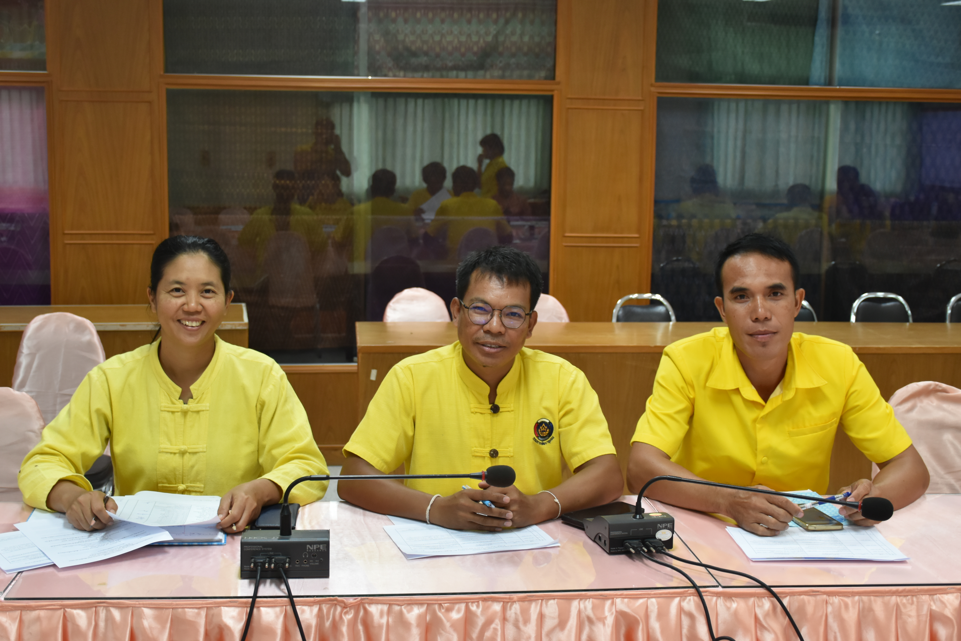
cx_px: 480
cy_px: 320
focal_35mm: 48
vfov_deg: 28.1
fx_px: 1281
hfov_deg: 41.1
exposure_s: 1/60
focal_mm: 32
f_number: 4
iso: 800
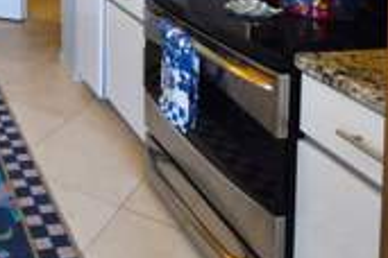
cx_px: 9
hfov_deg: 41.1
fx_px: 453
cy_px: 83
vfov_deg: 31.6
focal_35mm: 42
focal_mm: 10
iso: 800
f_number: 6.3
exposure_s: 1/160
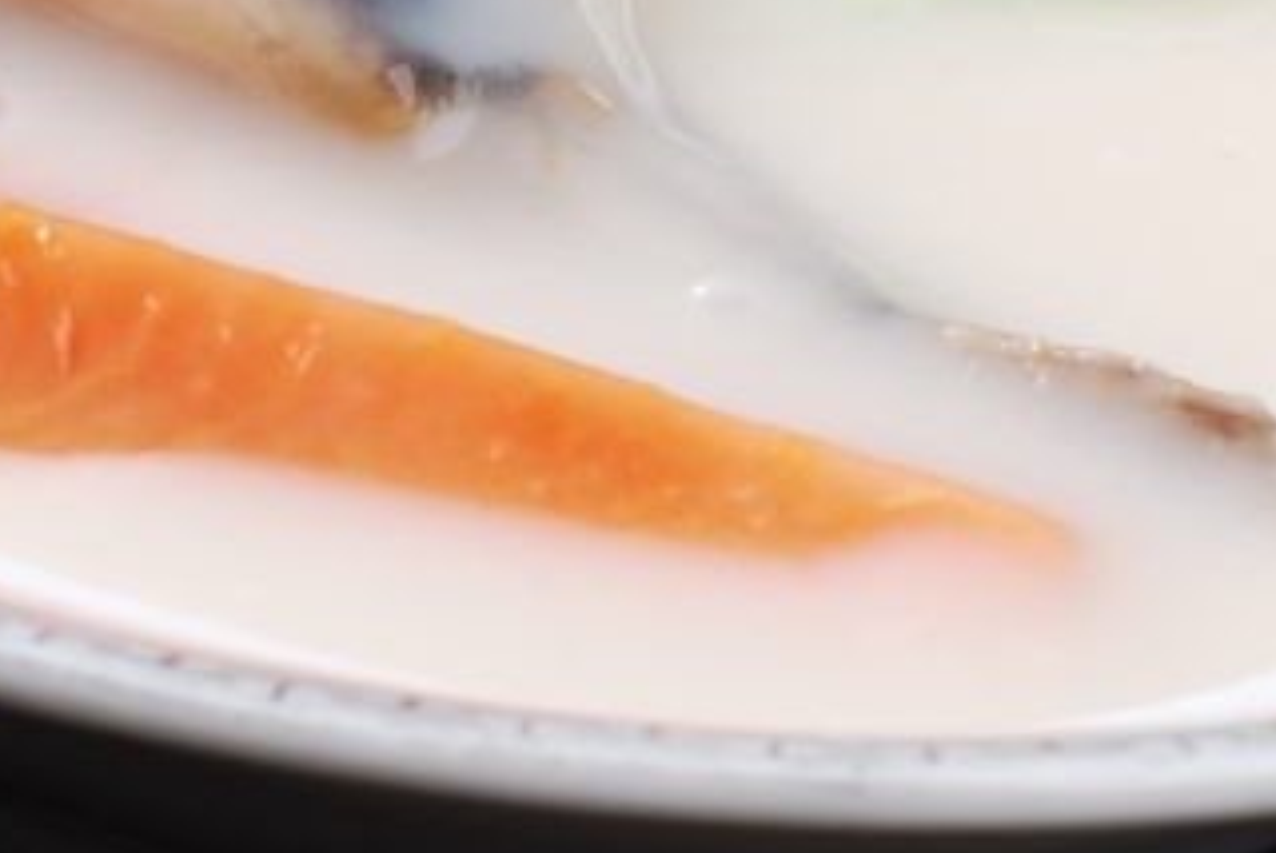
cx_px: 140
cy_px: -197
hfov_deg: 8.5
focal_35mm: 240
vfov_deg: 5.7
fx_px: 8514
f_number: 13
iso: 100
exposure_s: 1/160
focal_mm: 50
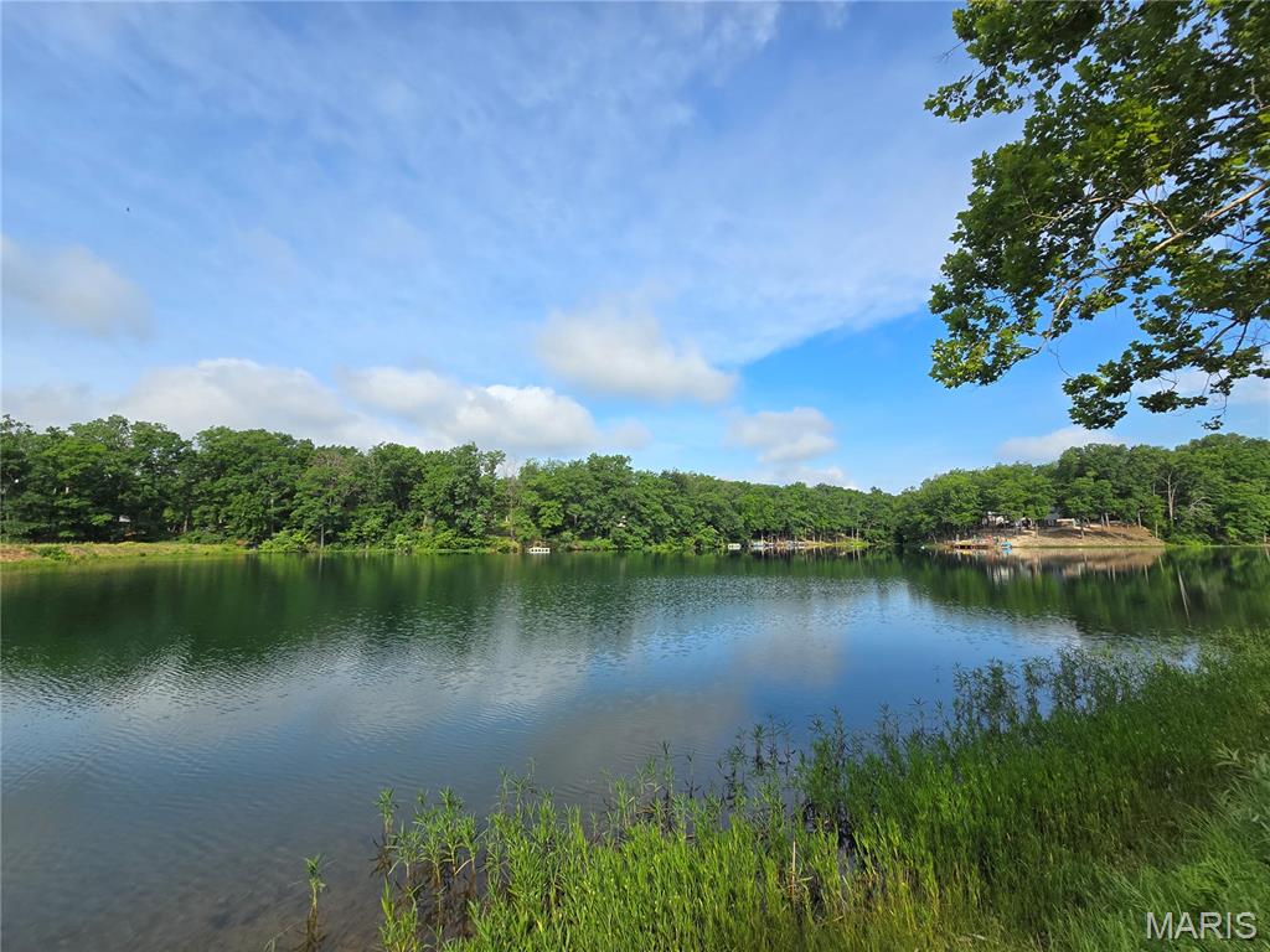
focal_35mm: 13
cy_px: 476
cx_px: 635
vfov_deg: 89.9
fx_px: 477
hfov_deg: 106.2
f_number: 2.2
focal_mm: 2.2
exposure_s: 1/1399
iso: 50
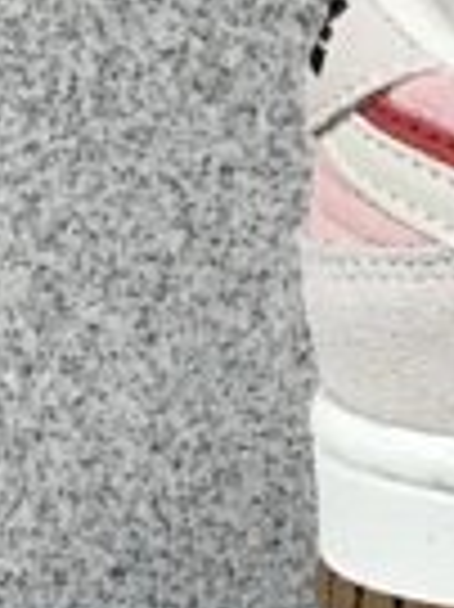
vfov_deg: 13.3
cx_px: 1254
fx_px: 2575
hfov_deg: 8.7
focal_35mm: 147
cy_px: 599
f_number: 2.4
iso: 25
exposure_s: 1/115
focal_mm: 3.3
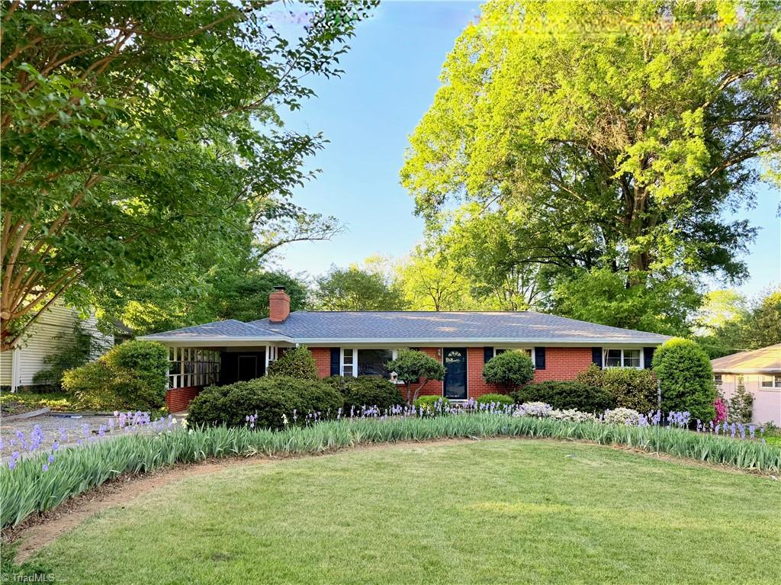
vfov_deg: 56.8
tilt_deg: +6.6
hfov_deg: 71.6
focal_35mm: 24
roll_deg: -0.2
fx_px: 541
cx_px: 390
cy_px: 292
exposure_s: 1/677
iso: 100
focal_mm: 6.76
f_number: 1.78
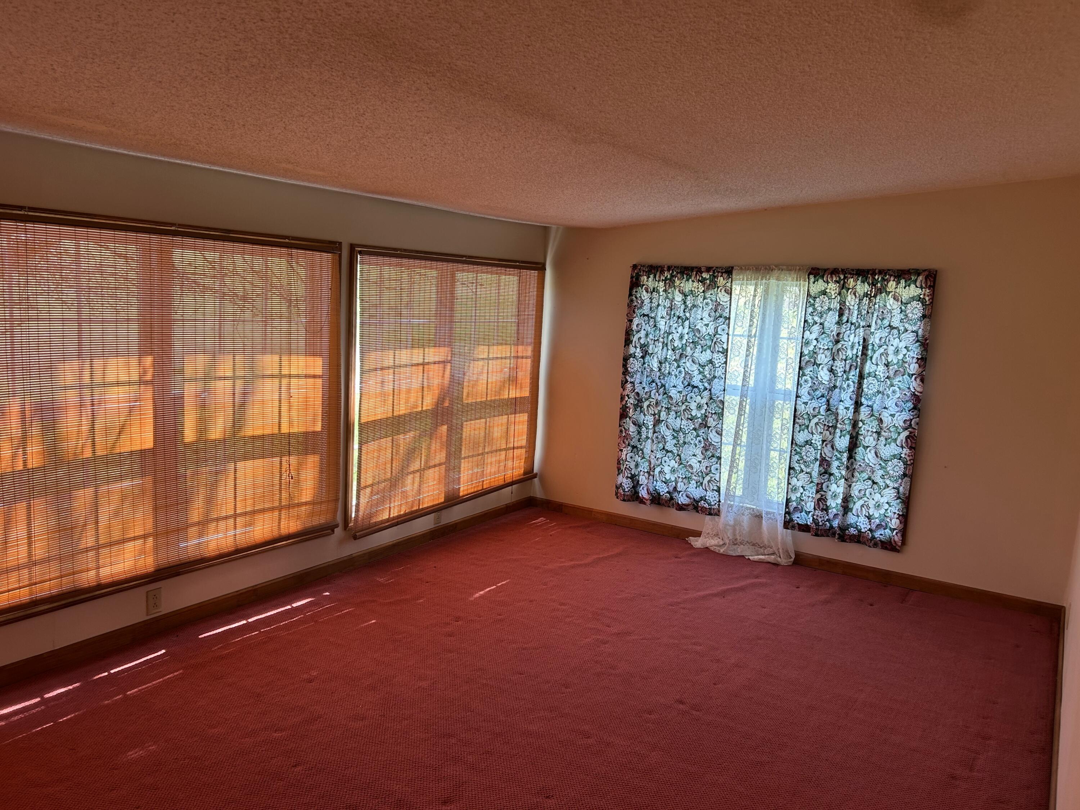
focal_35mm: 26
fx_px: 811
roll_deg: -2.9
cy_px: 405
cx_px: 540
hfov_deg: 67.3
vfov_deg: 53.1
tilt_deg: -8.3
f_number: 1.5
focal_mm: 5.7
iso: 50
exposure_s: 1/120
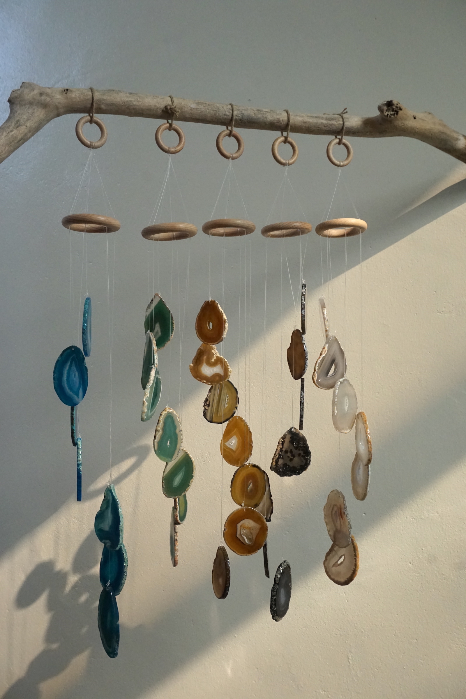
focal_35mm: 38
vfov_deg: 51.3
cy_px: 350
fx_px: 728
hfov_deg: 35.5
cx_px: 233
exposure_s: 1/320
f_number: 8
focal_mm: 25
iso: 2500
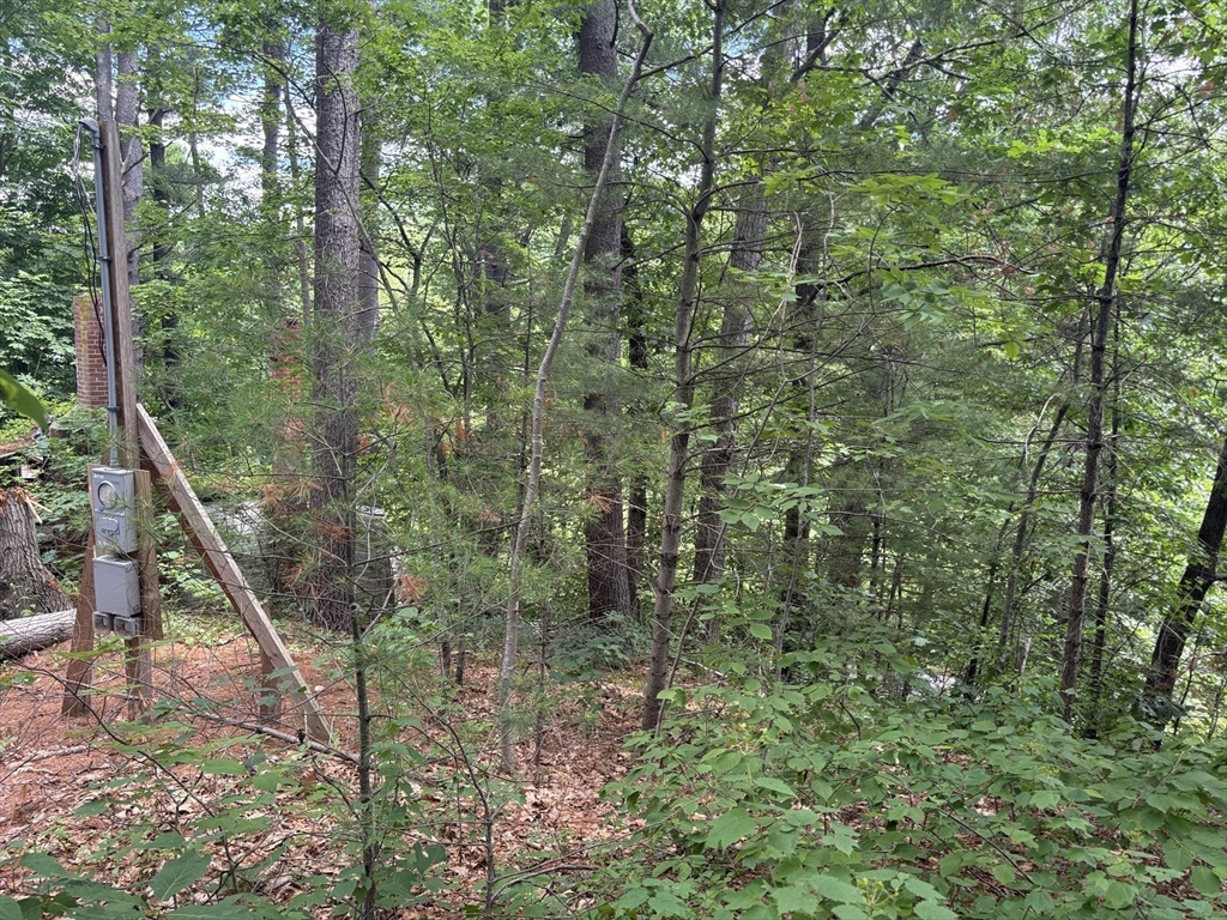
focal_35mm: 26
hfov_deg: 67.3
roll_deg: -2.1
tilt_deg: -9.6
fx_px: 922
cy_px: 460
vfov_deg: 53.1
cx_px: 614
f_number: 1.6
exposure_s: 1/147
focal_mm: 5.96
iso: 64
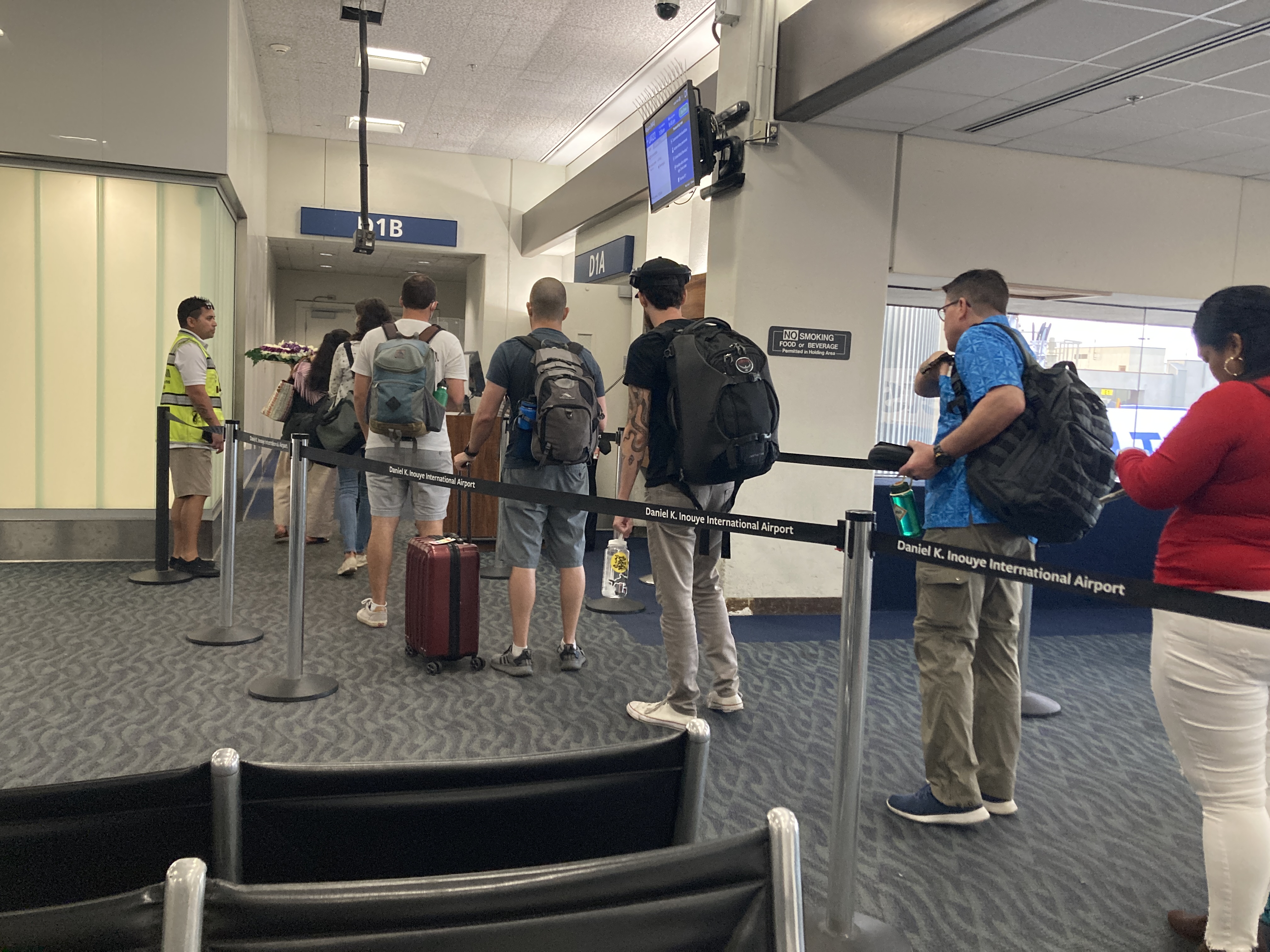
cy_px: 476
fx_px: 1027
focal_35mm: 28
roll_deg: -3.0
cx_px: 635
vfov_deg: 49.7
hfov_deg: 63.4
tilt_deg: -3.9
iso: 250
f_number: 1.8
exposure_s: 1/60
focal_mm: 3.99
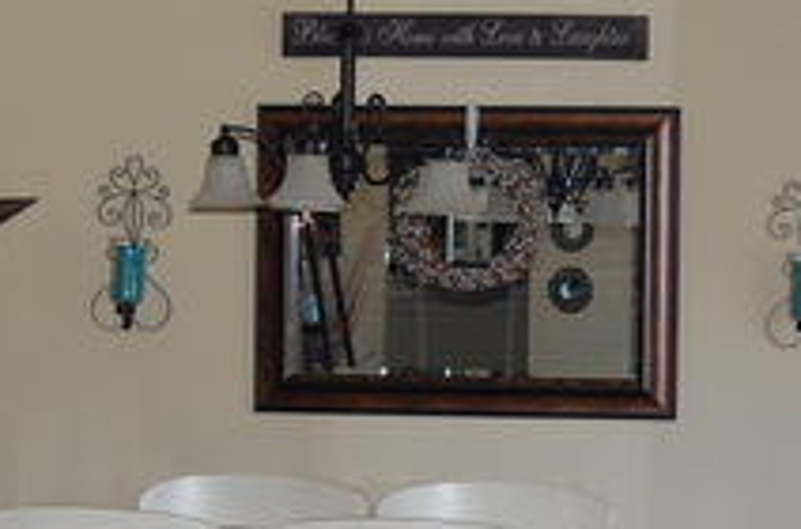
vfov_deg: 8.9
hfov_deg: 13.4
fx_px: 3416
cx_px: 412
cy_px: 306
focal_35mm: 154
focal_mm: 34
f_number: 4.5
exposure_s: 1/60
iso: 400
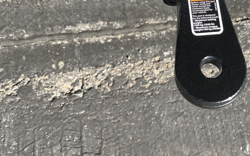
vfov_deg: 23.5
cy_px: 5
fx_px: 361
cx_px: 198
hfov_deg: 36.9
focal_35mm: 53
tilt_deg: -59.6
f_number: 1.6
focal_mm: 5.1
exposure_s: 1/1000
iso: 50
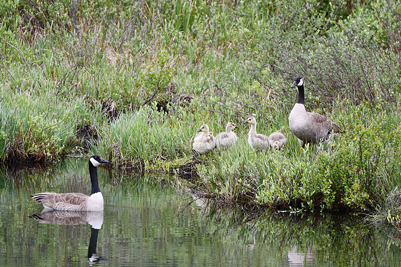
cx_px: 200
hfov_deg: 2.7
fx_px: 8400
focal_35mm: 754
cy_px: 134
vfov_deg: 1.8
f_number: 5.6
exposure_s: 1/500
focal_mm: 500
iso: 450
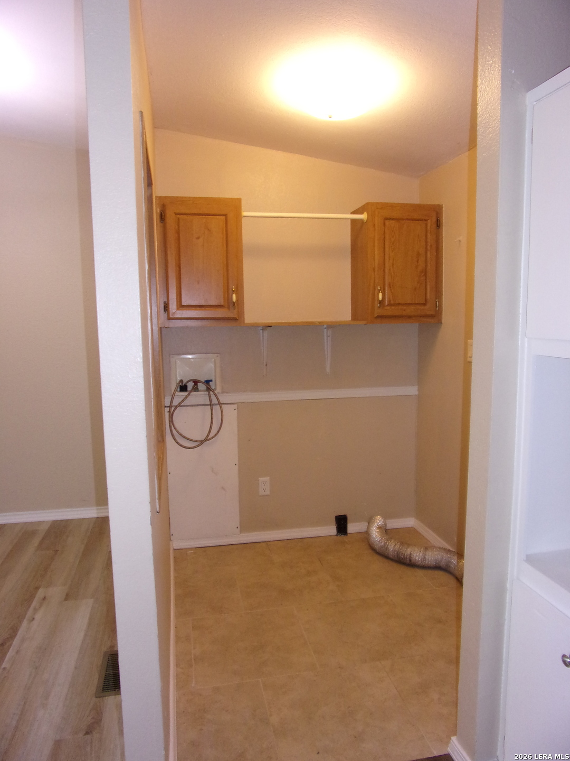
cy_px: 380
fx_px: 527
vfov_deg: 71.6
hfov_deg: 56.8
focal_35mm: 24
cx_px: 285
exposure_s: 1/34
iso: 200
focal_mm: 4.3
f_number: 3.3
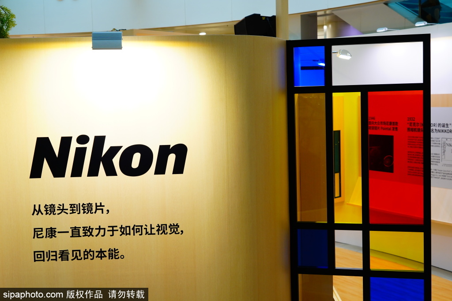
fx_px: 578
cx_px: 226
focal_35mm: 46
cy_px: 150
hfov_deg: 42.7
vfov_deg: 29.3
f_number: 7.1
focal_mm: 46
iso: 640
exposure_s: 1/30
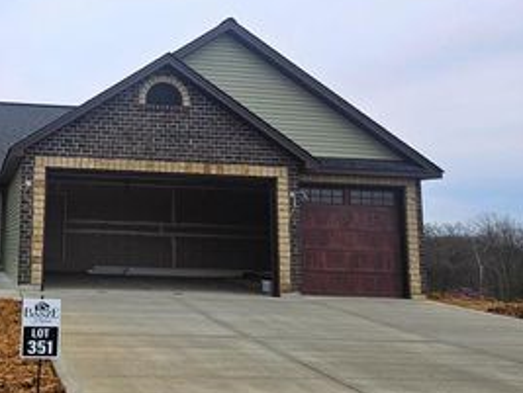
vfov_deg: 33.5
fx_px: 651
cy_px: 150
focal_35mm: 43
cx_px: 49
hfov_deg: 40.4
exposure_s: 1/1070
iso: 25
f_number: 1.8
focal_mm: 5.4
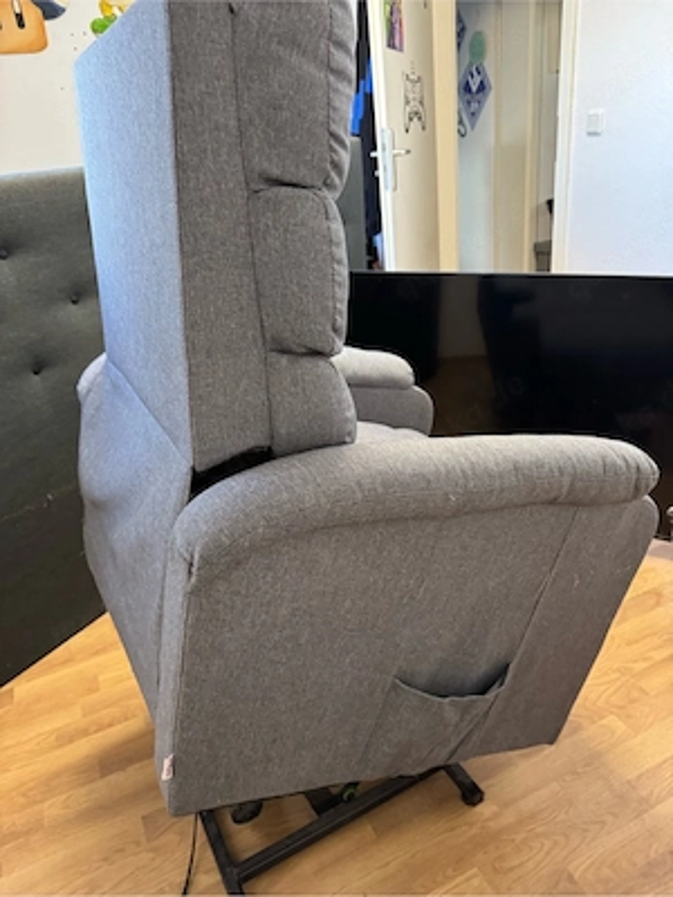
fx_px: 622
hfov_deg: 56.8
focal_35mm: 24
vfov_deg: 71.6
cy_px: 448
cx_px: 336
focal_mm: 6.76
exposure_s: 1/50
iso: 500
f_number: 1.78
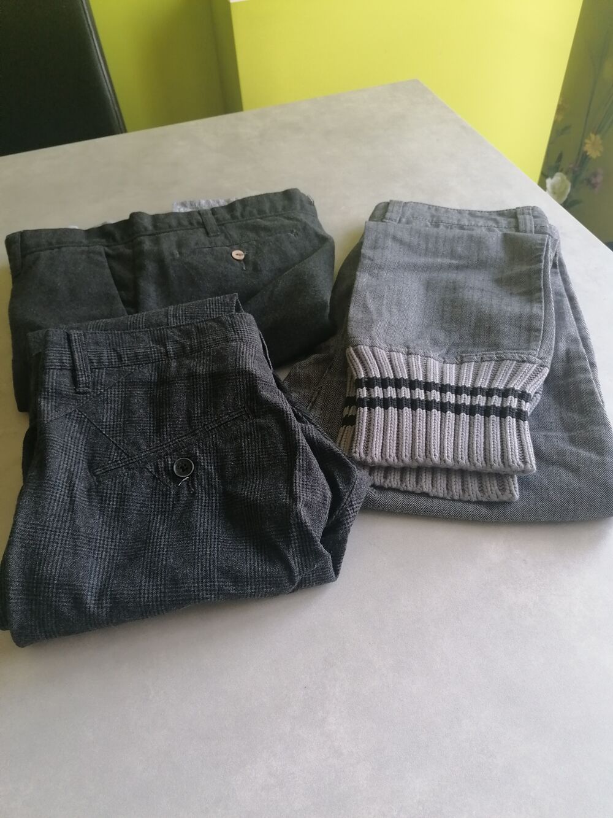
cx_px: 306
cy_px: 409
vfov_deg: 65.3
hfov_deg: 51.4
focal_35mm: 27
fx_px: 637
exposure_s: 1/50
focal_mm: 4.75
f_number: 1.8
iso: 125
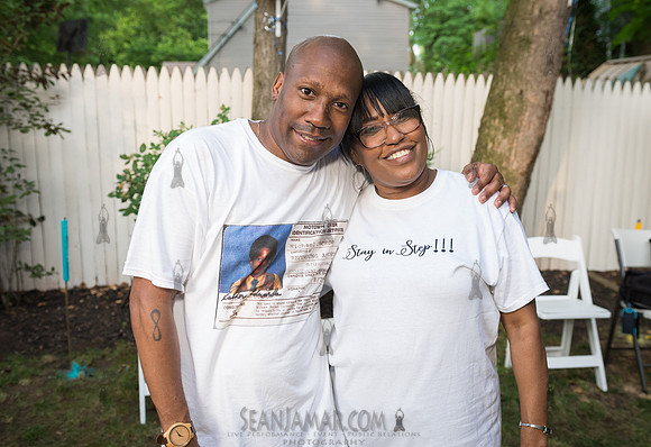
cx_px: 338
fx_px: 695
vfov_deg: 35.6
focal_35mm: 38
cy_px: 224
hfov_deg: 50.2
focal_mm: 32
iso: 1600
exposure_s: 1/400
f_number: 4
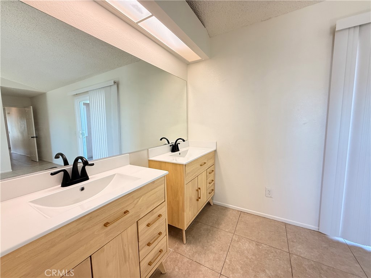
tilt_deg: -6.1
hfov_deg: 102.1
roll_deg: +0.5
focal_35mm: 14
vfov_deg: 85.7
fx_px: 150
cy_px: 139
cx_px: 186
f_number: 2.2
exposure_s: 1/120
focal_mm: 2.22
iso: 320
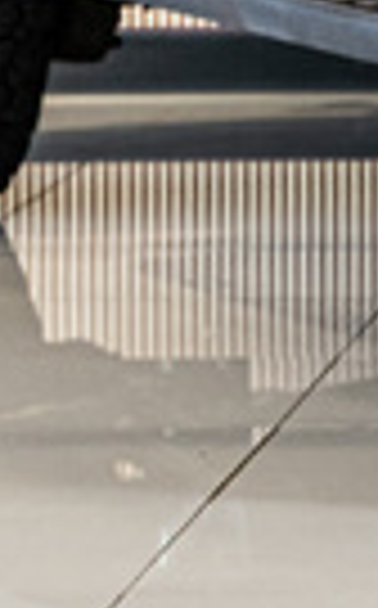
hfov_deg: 2.9
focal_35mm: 448
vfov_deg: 4.6
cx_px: 1235
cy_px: -685
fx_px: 7408
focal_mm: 58
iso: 640
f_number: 4
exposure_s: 1/160
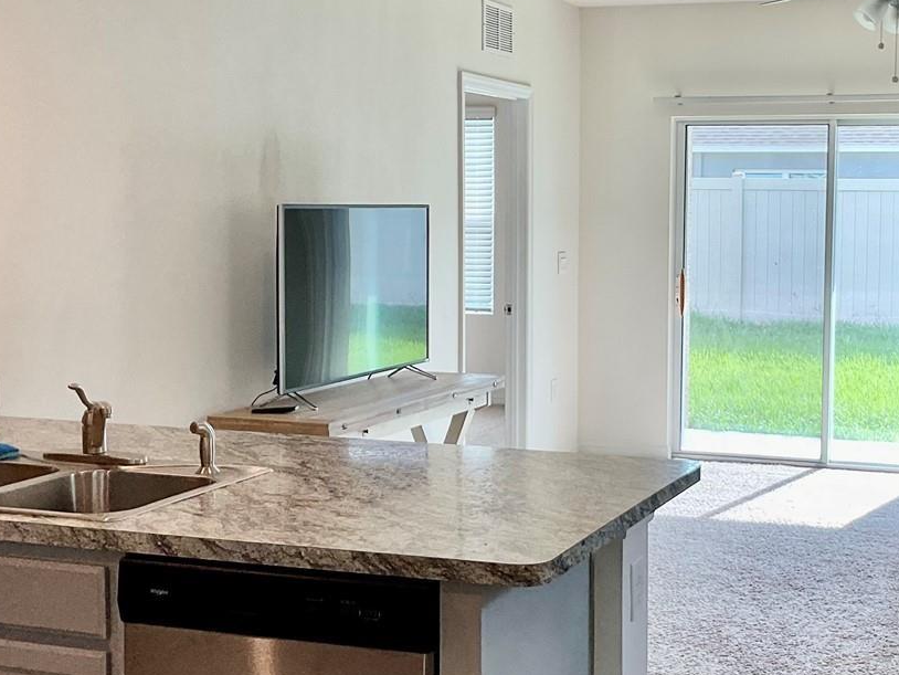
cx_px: 623
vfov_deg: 25.7
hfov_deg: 33.4
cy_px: 309
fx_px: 1481
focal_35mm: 57
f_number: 1.8
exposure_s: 1/120
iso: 40
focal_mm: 3
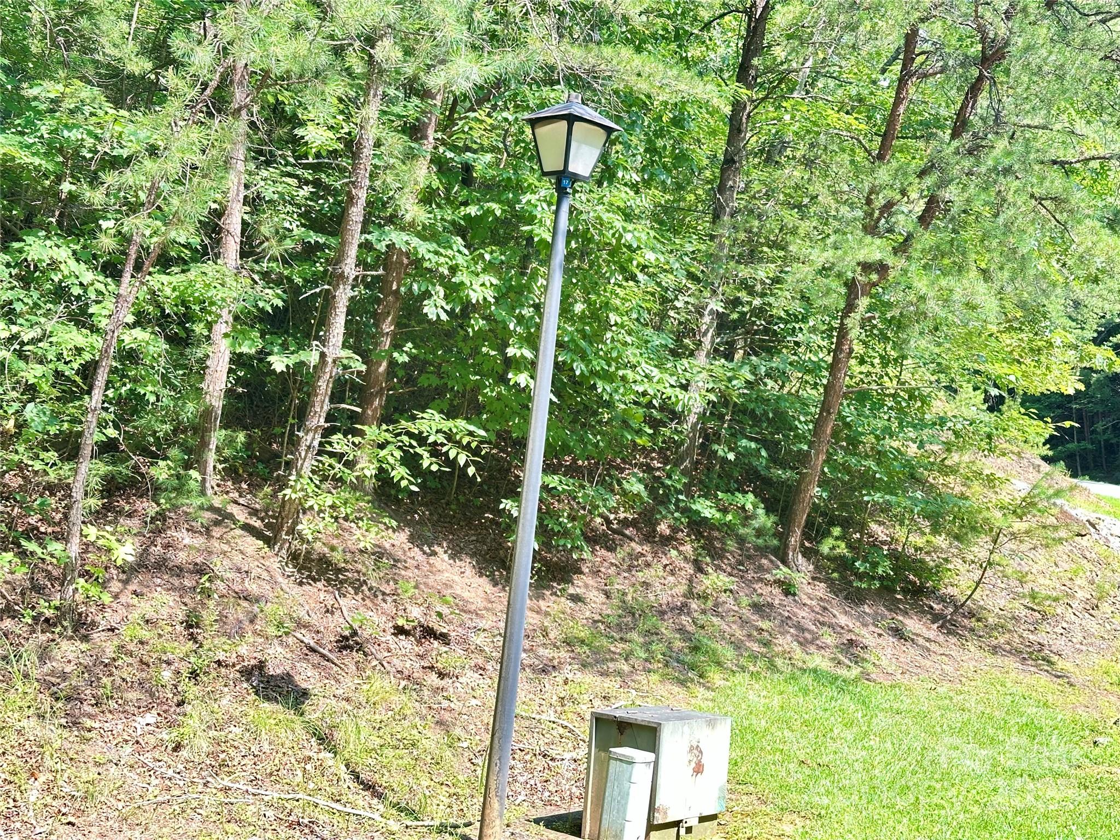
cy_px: 420
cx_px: 560
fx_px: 1553
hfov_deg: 39.7
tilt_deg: +5.4
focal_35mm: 48
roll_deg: -5.1
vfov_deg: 30.3
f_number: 1.78
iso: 80
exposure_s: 1/153
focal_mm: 6.86
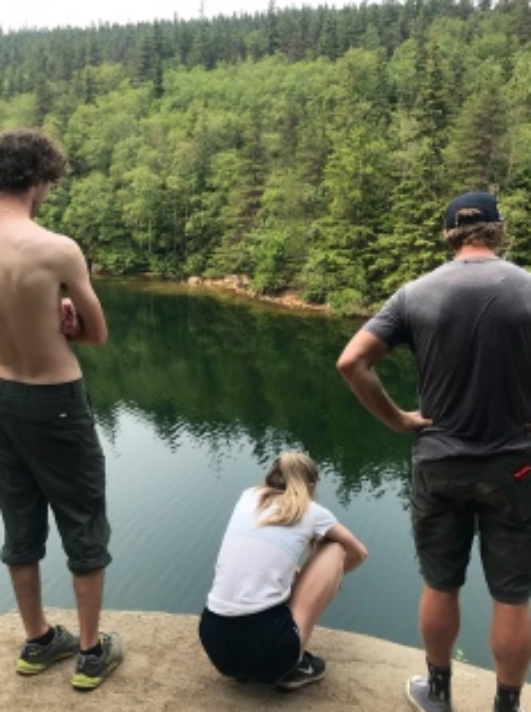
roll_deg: +0.2
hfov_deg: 42.8
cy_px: 307
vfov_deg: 55.2
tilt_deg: -7.1
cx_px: 284
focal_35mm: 33
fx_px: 677
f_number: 1.8
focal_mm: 3.99
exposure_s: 1/714
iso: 20
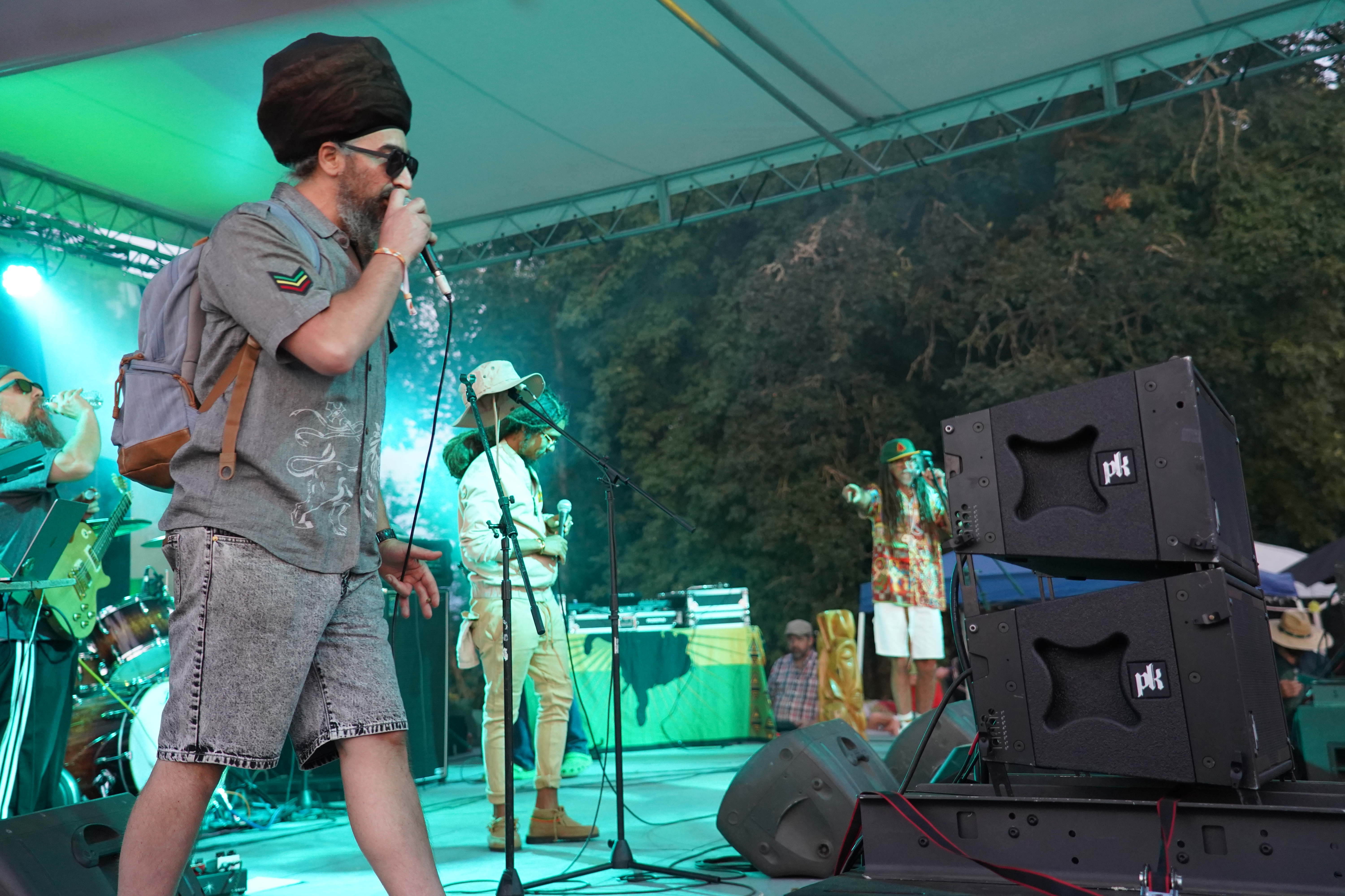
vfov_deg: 29.2
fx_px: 1718
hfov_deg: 42.7
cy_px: 448
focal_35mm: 46
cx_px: 672
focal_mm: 46
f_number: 4
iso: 3200
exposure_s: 1/160
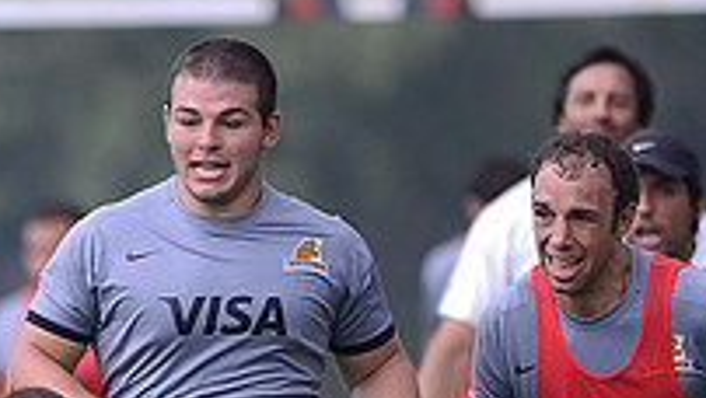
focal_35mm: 901
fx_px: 16880
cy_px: 595
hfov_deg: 2.4
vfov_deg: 1.4
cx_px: 119
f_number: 2.8
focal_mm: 300
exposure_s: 1/1000
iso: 200
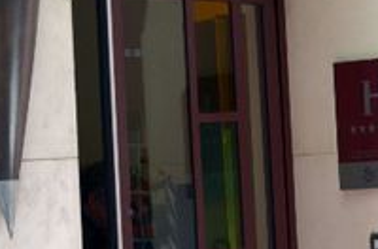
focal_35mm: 333
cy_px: -79
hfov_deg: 6.2
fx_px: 3486
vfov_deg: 4.1
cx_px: 180
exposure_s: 1/200
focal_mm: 70
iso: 200
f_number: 5.3
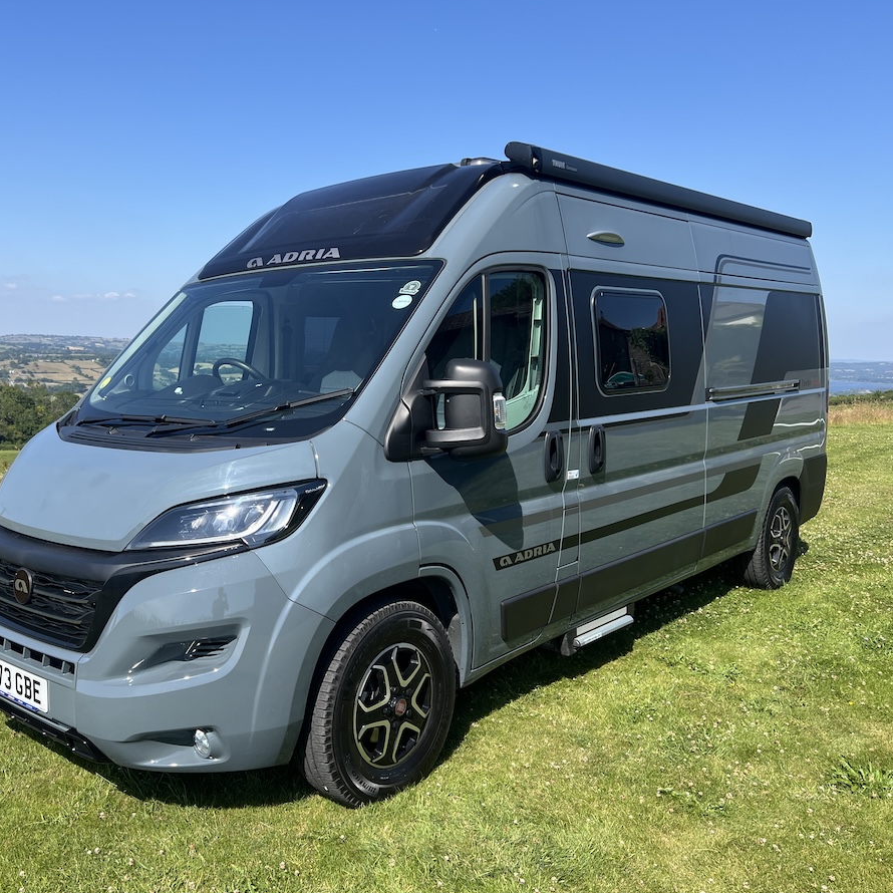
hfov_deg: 52.1
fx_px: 905
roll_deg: -1.9
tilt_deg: -5.2
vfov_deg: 52.5
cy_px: 444
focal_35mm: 31
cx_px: 344
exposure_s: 1/3077
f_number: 1.5
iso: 50
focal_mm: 5.7
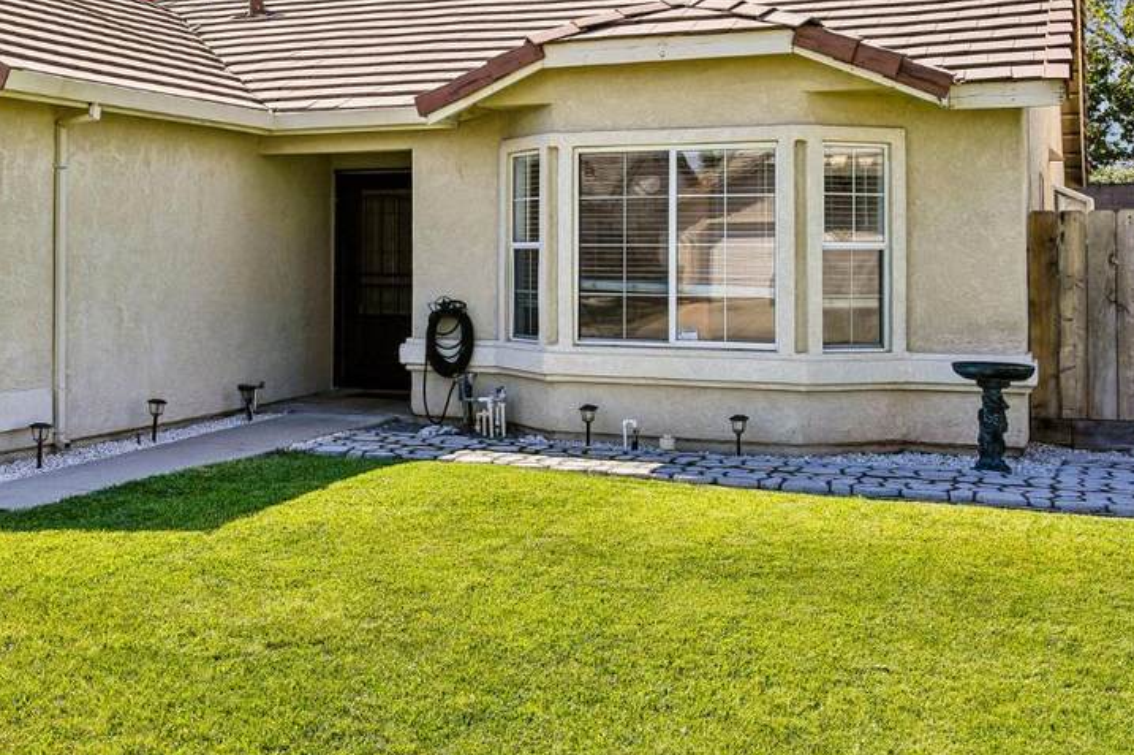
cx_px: 291
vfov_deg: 26.7
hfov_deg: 38.7
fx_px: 1574
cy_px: 228
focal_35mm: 50
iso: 100
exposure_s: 1/320
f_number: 8
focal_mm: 28
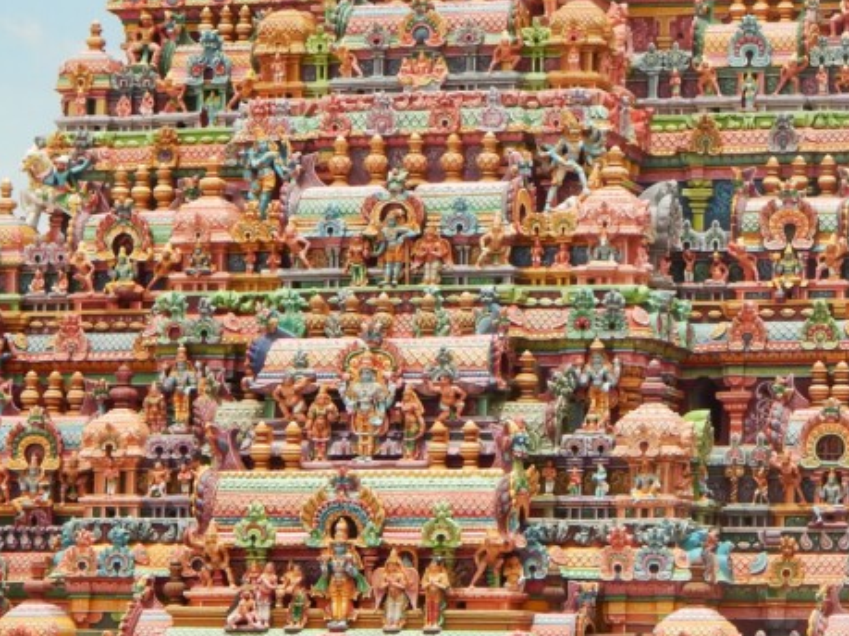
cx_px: 856
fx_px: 3776
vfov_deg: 9.6
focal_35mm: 154
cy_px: 155
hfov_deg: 12.7
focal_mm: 12.3
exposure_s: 1/1000
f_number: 4.1
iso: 125
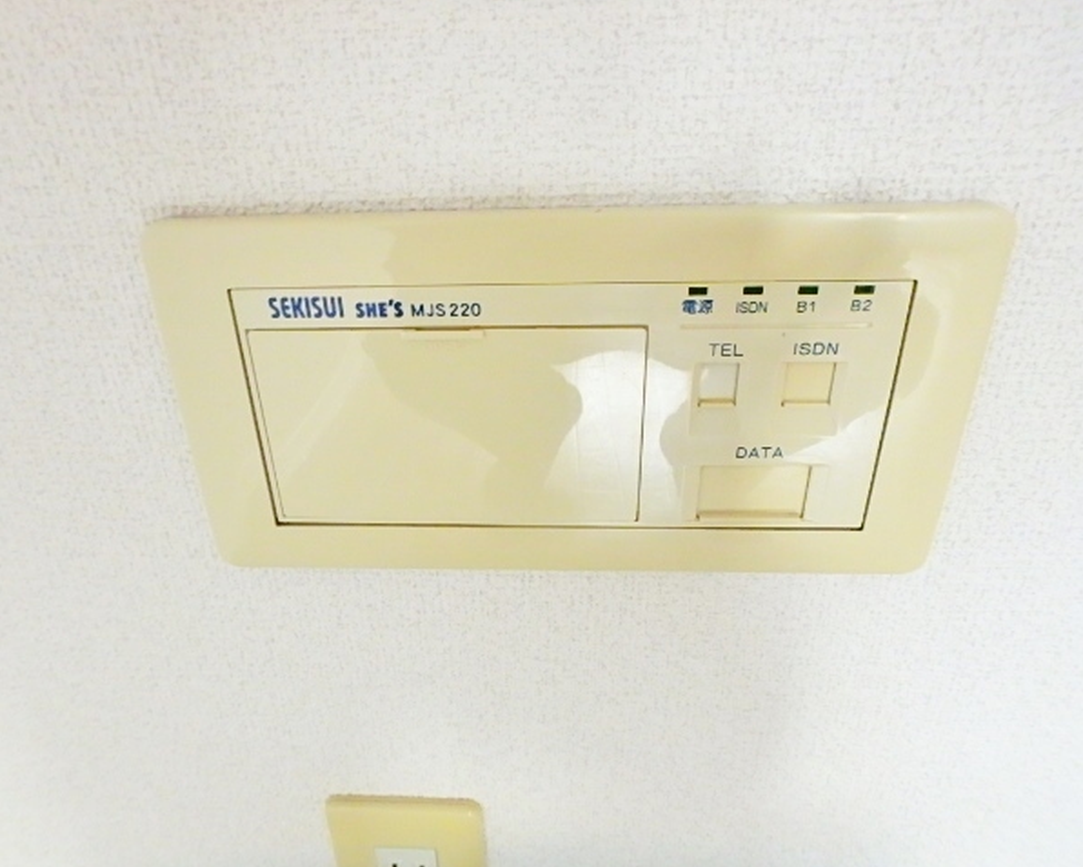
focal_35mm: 22
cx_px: 520
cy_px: 434
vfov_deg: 63.1
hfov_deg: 75.0
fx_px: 705
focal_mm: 3.7
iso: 800
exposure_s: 1/30
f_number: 3.5
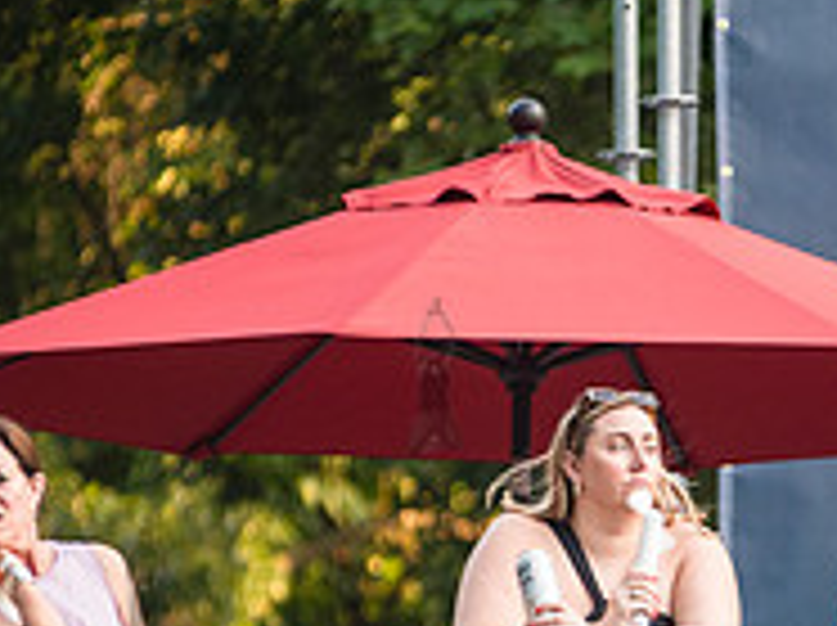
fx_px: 14561
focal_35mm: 603
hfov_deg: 3.3
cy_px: 592
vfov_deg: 2.5
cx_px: 1012
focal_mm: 200
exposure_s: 1/400
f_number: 4
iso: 1000
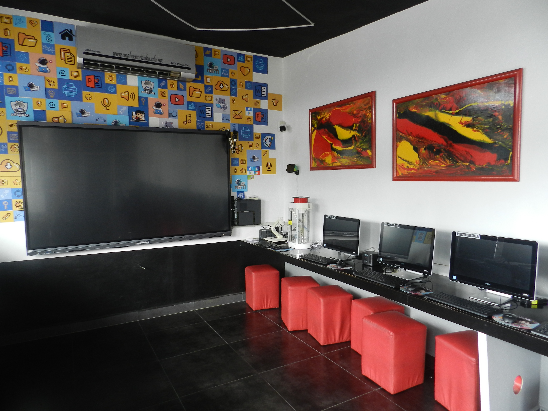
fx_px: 364
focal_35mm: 23
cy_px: 206
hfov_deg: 73.9
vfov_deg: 58.9
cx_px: 274
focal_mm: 4
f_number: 3.4
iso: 180
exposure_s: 1/30
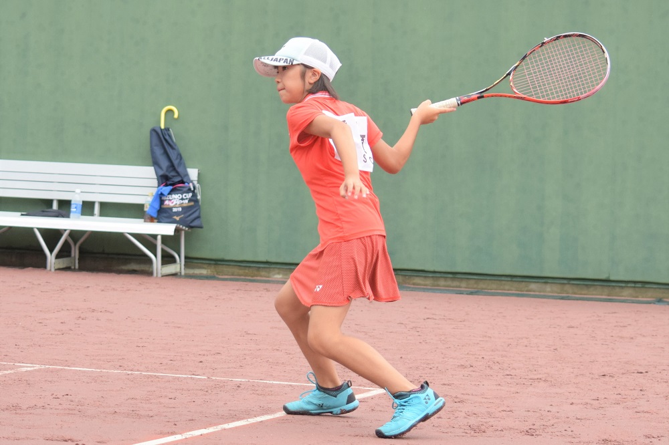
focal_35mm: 93
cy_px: 222
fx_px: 1728
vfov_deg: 14.7
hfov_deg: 21.9
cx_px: 334
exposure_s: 1/1600
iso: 640
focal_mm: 62
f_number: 4.5
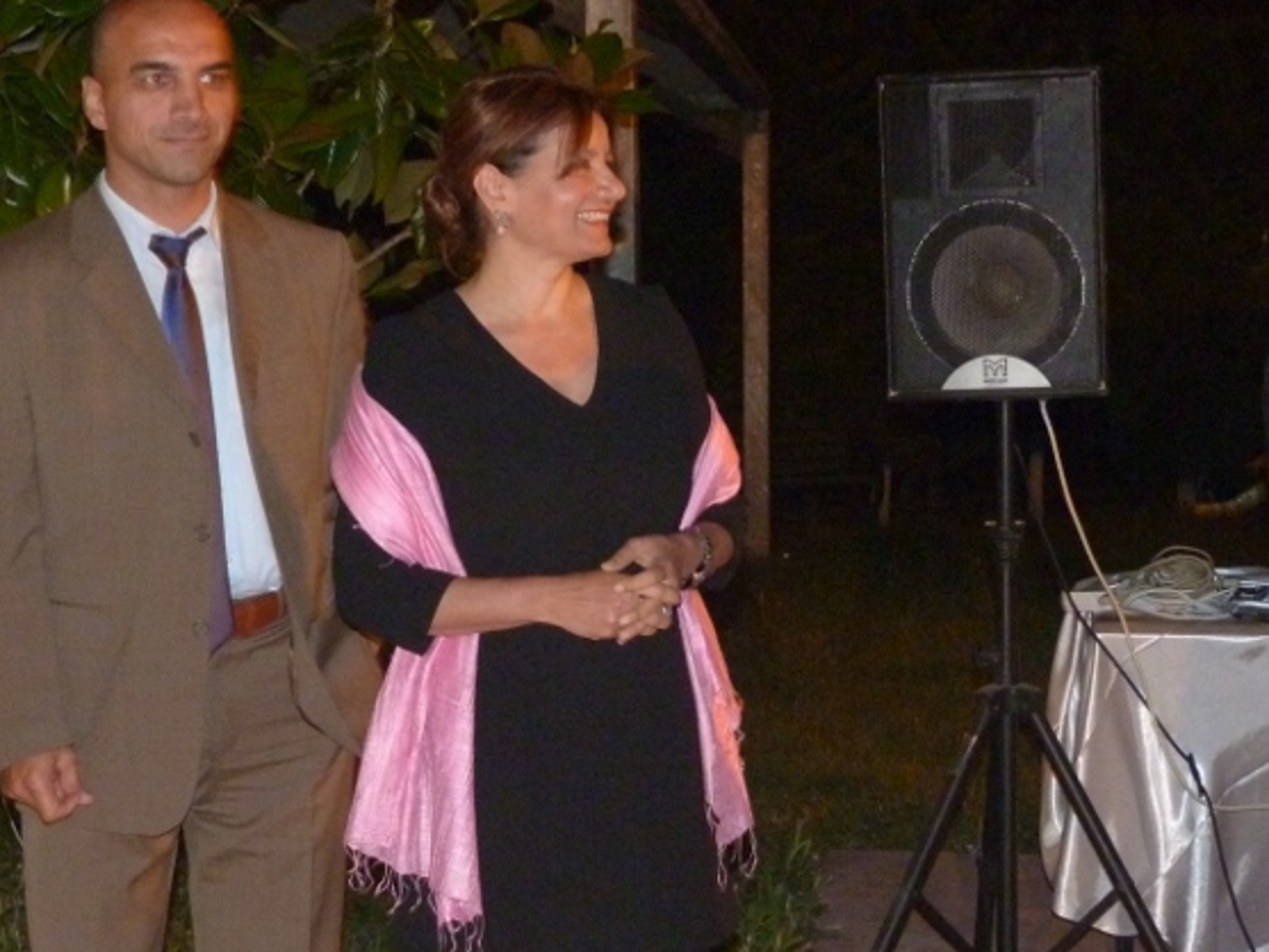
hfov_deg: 24.6
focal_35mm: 79
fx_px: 2897
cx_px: 802
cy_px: 715
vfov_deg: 18.5
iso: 400
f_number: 3.2
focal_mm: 7.8
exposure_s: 1/15
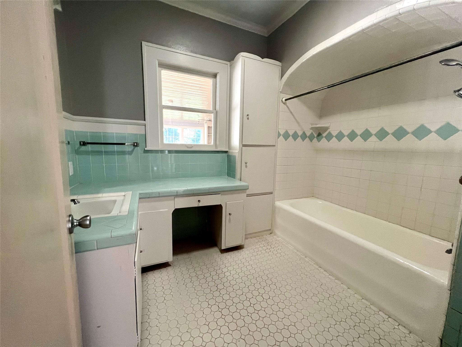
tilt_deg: -9.1
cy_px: 174
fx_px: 174
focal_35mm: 13
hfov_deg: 106.2
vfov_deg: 89.9
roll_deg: -0.7
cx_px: 231
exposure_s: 1/60
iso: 320
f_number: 1.8
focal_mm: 1.57
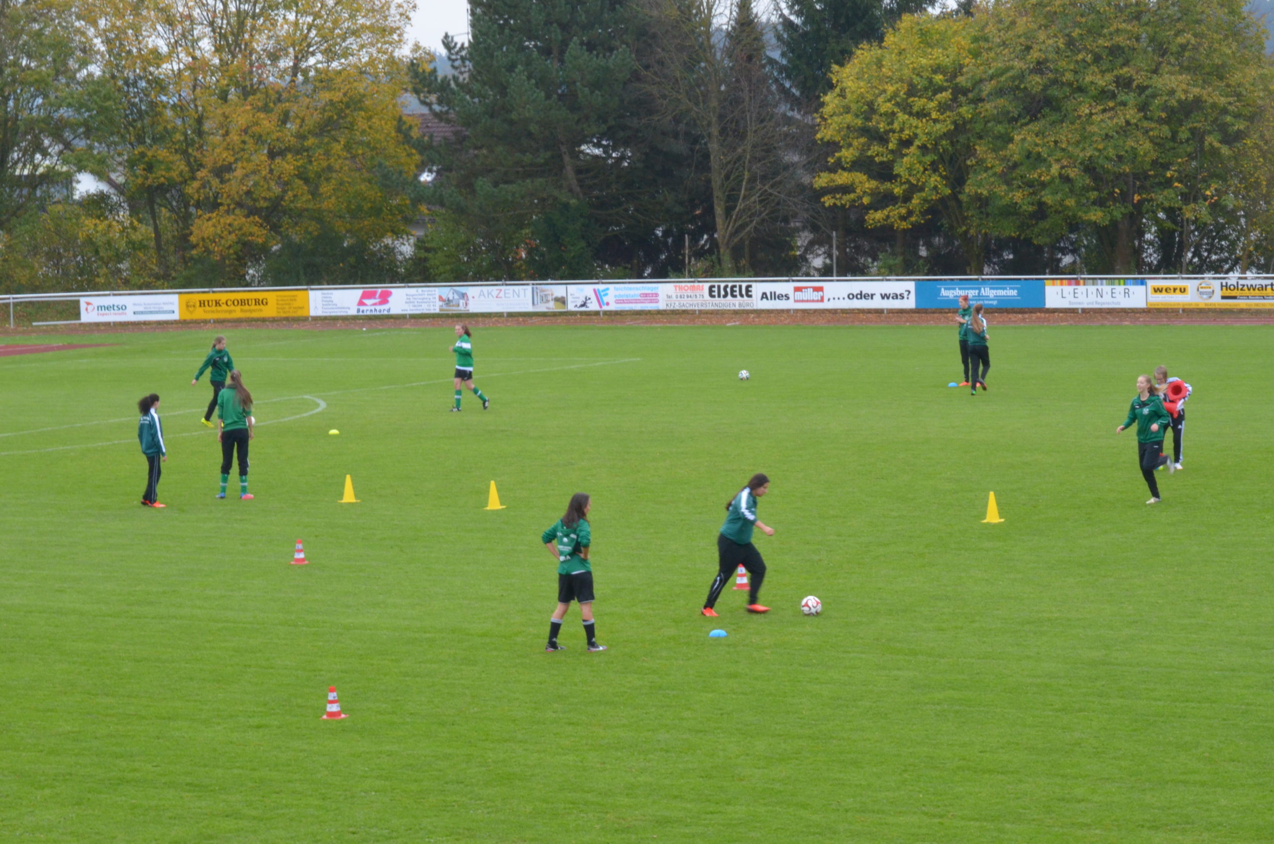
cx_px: 637
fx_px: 3708
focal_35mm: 105
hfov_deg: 19.5
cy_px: 422
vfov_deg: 13.0
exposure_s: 1/100
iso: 1600
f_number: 22
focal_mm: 70
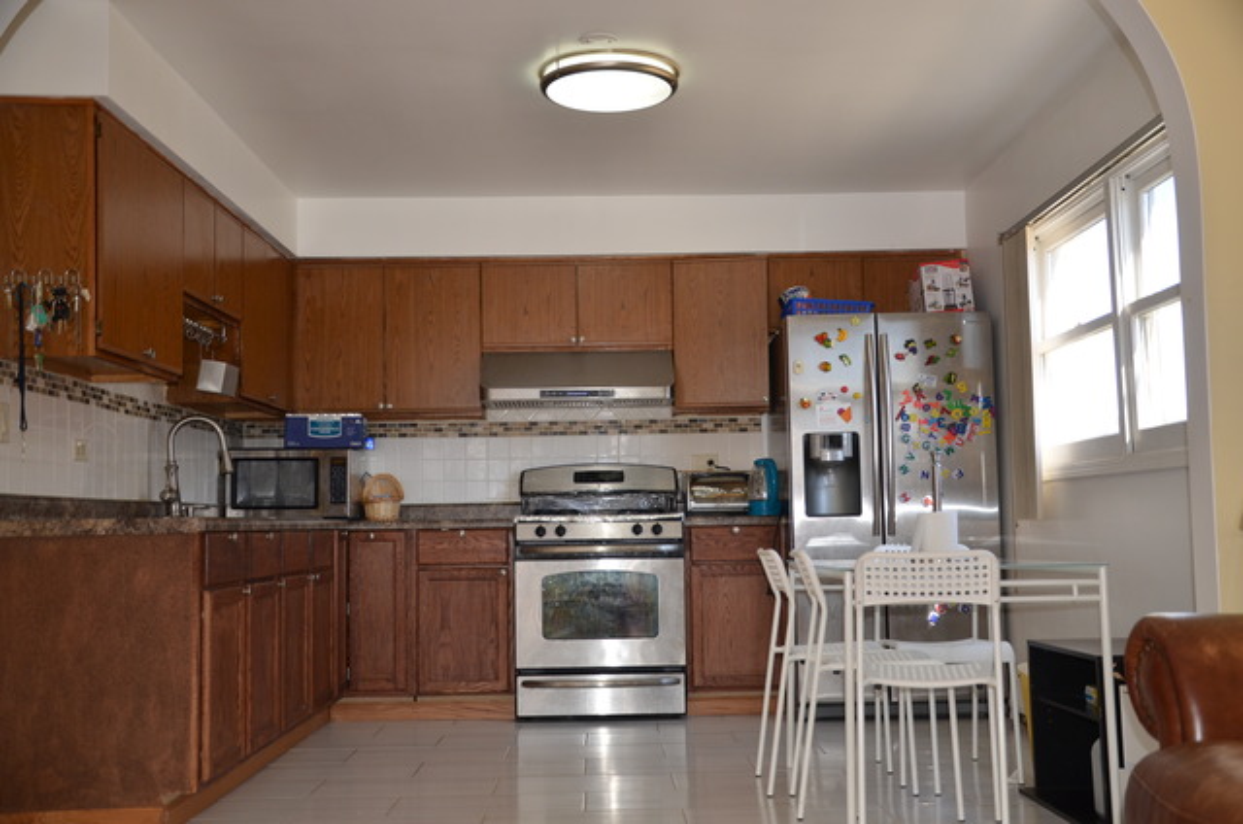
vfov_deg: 35.3
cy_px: 412
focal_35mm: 38
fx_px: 1292
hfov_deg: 51.4
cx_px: 622
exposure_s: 1/80
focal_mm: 25
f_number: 4
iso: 400
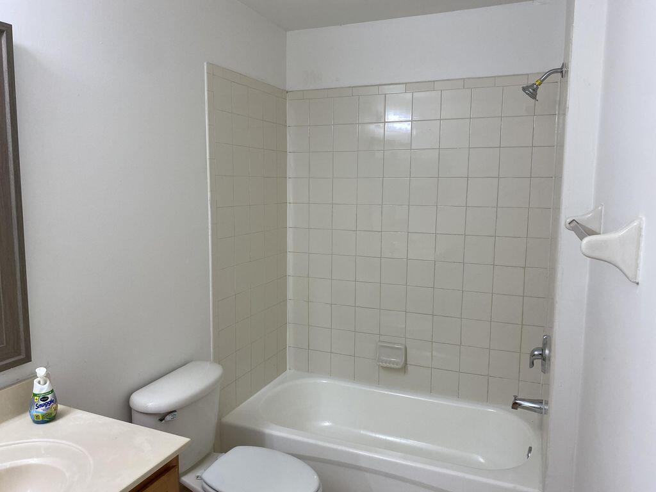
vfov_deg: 53.1
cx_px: 328
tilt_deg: -7.3
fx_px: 493
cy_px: 246
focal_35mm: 26
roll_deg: +0.8
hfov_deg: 67.3
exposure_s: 1/120
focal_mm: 4.25
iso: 80
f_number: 1.8
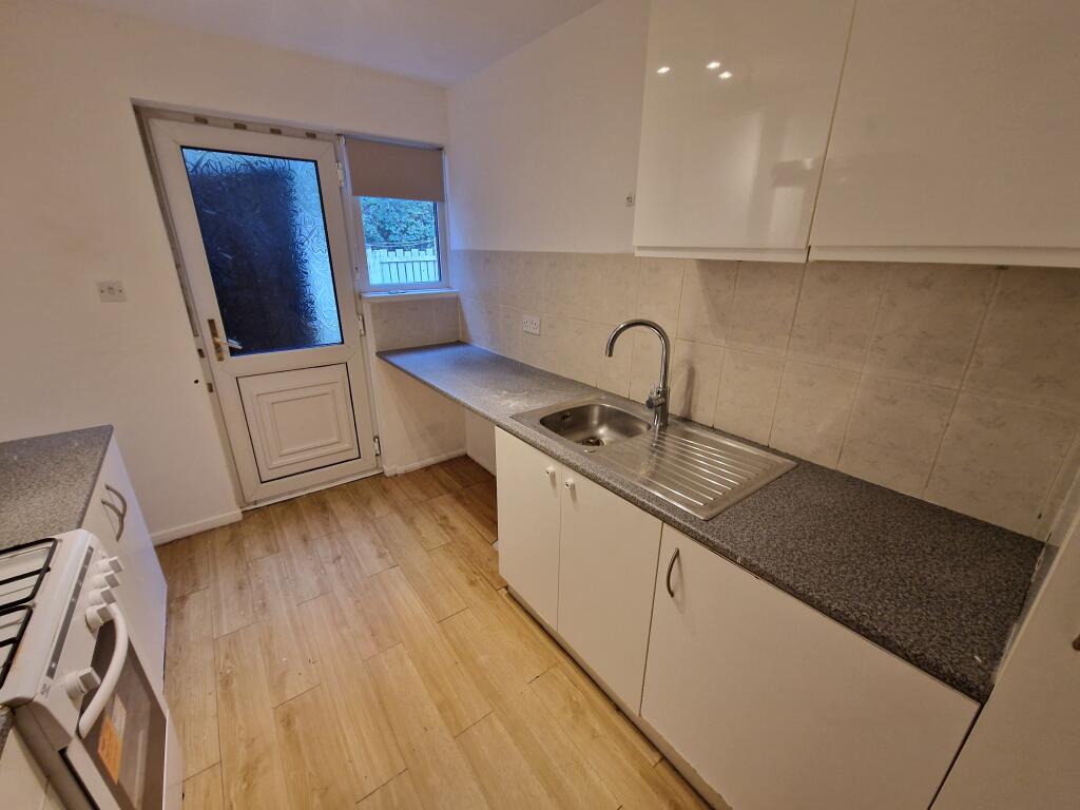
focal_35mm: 13
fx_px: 406
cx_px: 540
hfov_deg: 106.2
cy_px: 405
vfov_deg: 89.9
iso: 320
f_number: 2.2
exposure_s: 1/33
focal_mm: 2.2
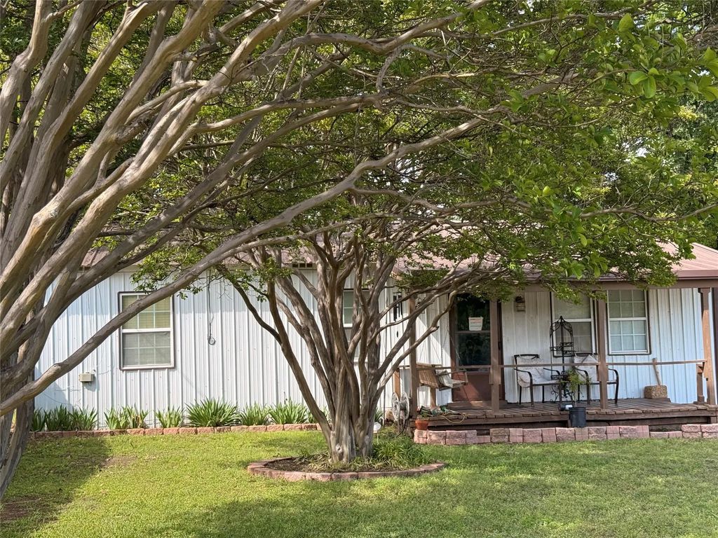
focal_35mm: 48
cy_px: 269
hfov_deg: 39.7
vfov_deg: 30.3
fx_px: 996
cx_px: 359
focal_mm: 6.76
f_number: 1.78
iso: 80
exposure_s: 1/1185
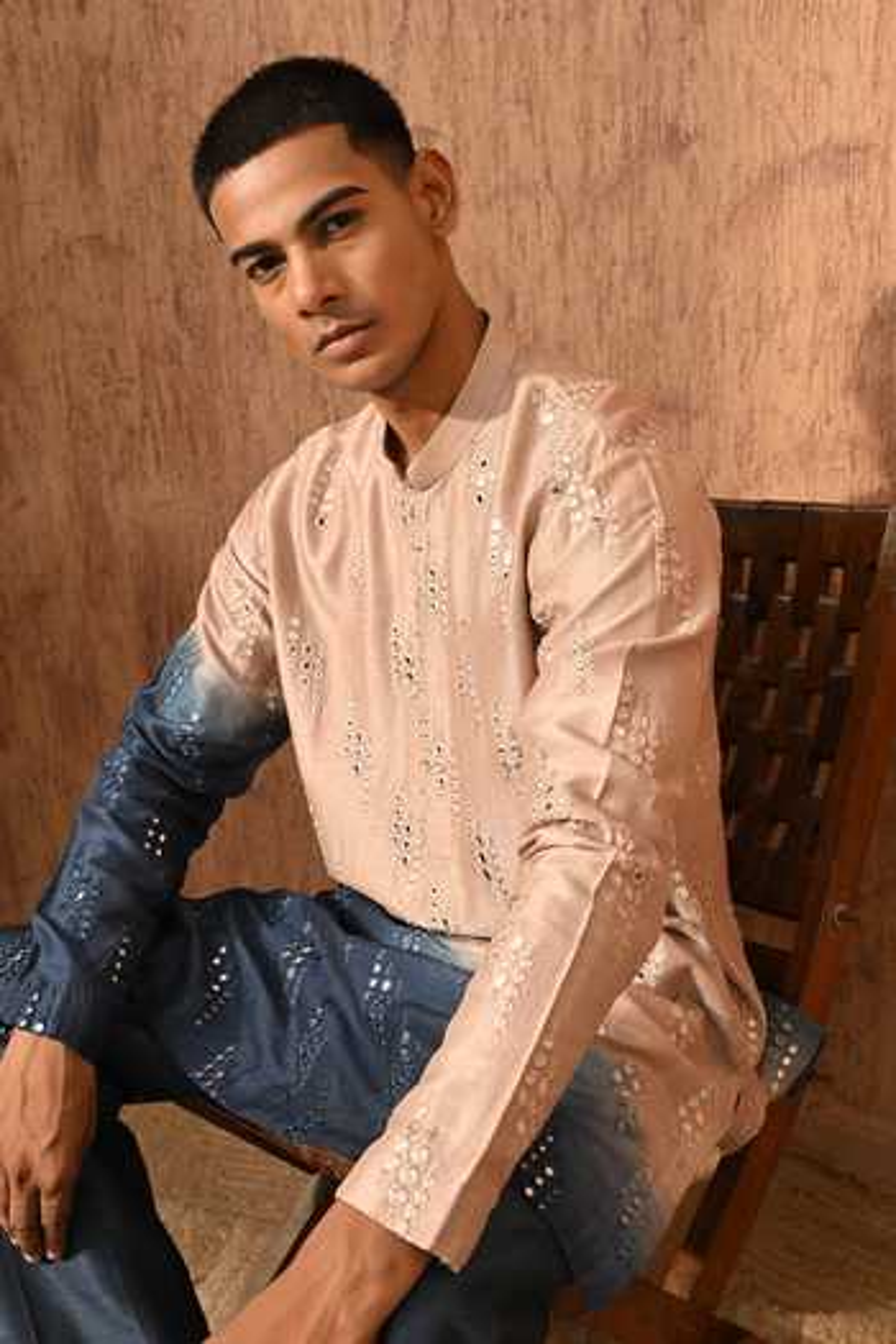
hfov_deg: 35.9
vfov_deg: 51.9
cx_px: 448
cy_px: 672
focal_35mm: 37
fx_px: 1381
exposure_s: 1/100
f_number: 7.1
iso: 250
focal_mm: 37
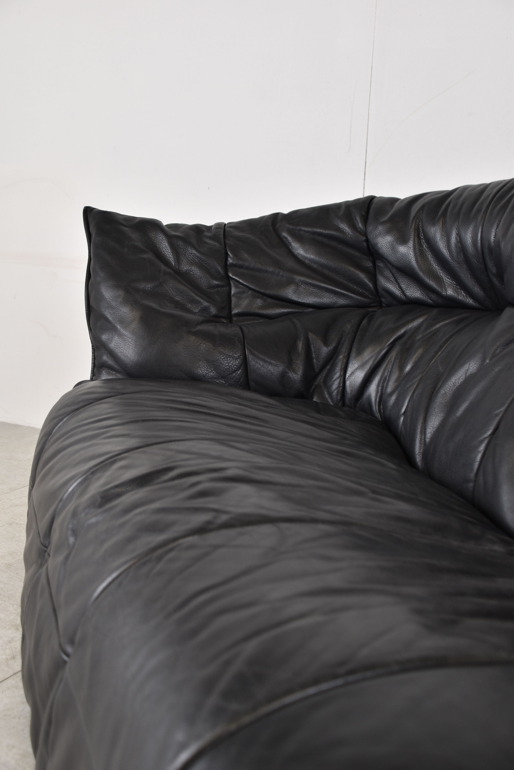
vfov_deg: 43.6
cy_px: 385
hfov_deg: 29.9
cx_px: 257
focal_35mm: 45
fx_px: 963
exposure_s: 1/40
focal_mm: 30
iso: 200
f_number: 4
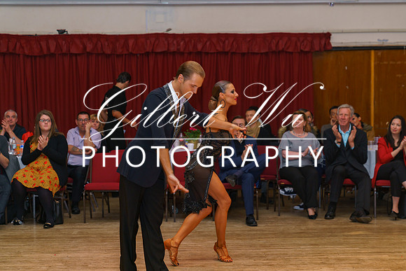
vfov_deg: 16.8
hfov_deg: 24.9
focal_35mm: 81
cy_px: 153
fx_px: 919
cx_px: 213
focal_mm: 70
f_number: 3.5
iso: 200
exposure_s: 1/100
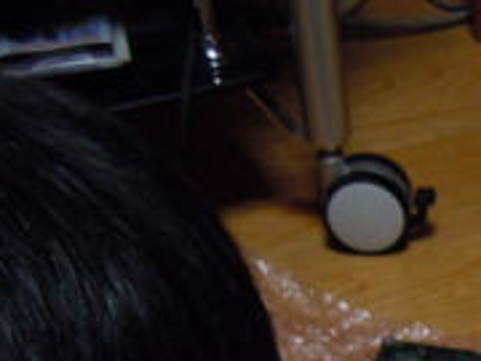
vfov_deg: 13.7
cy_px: 580
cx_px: 556
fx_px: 1390
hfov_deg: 18.7
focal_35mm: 100
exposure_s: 1/40
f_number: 3.5
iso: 400
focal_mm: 5.4
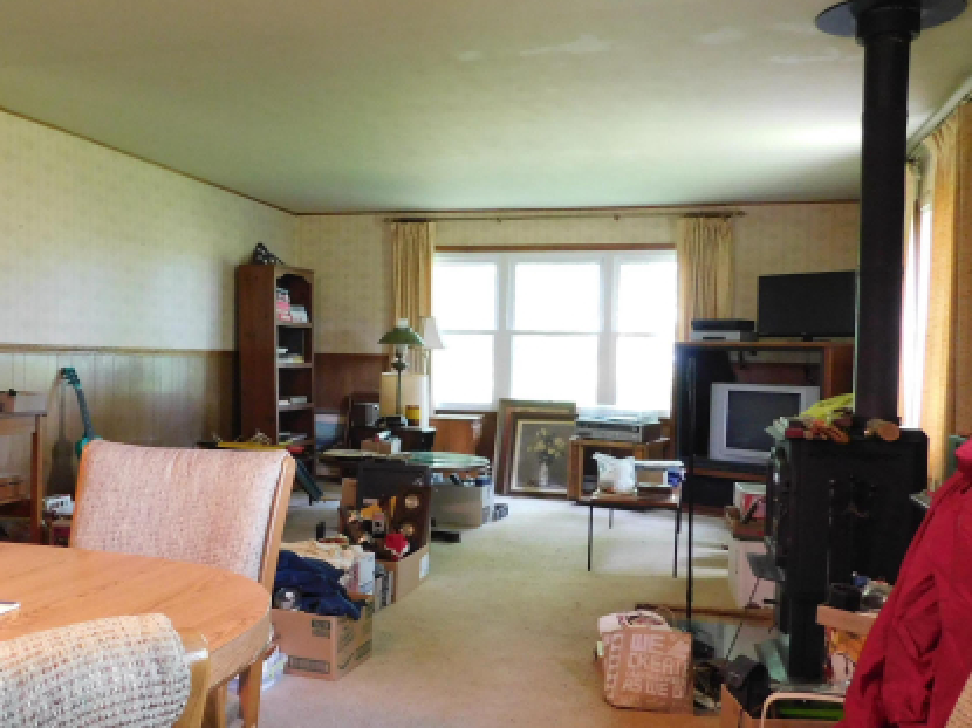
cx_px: 334
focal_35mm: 37
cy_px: 393
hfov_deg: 49.4
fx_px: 1039
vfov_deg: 38.6
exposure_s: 1/10
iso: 400
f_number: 3
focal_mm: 4
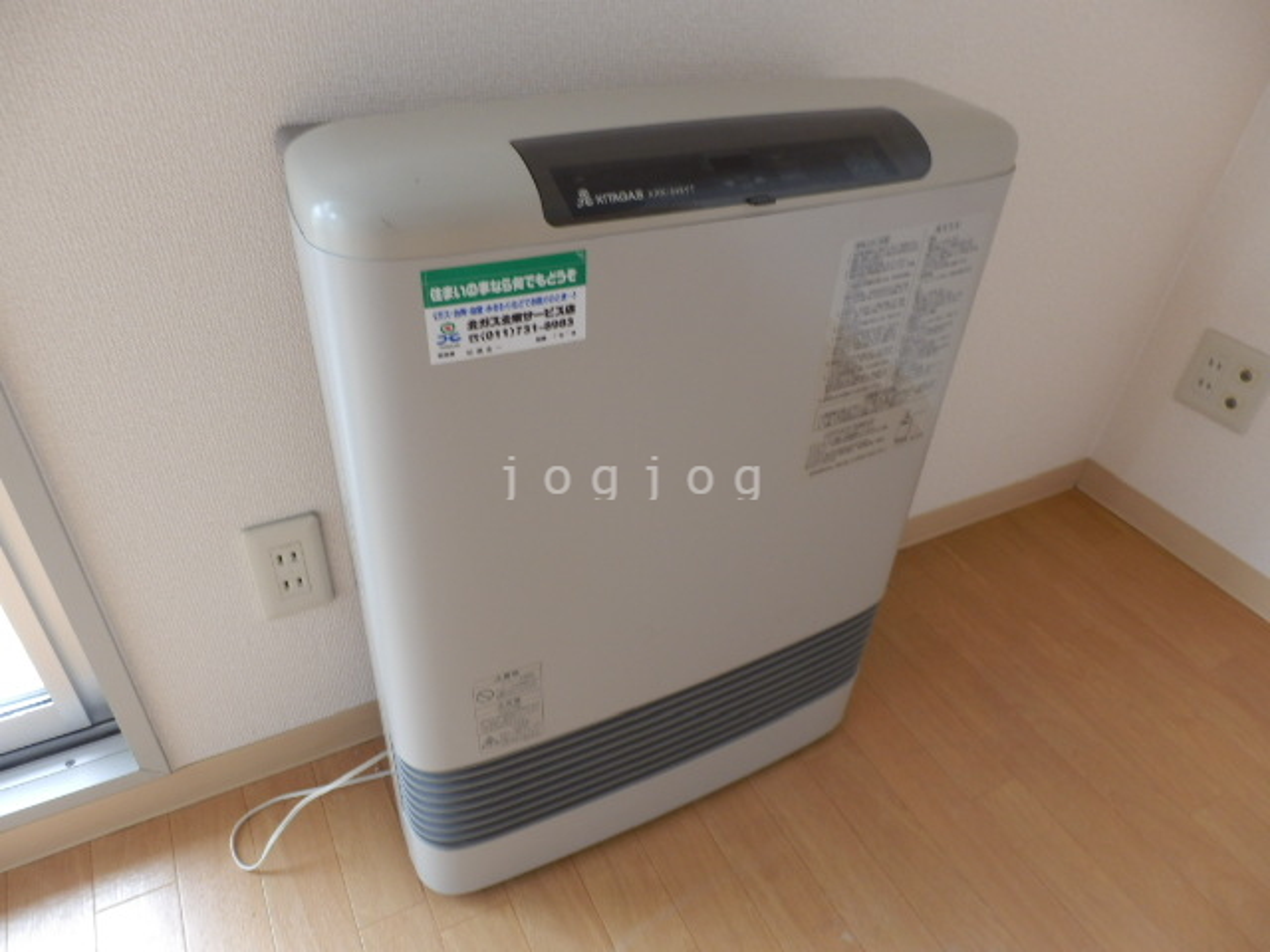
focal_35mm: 24
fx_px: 881
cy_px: 476
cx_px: 635
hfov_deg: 71.6
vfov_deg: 56.8
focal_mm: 4.2
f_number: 3
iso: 125
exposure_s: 1/30
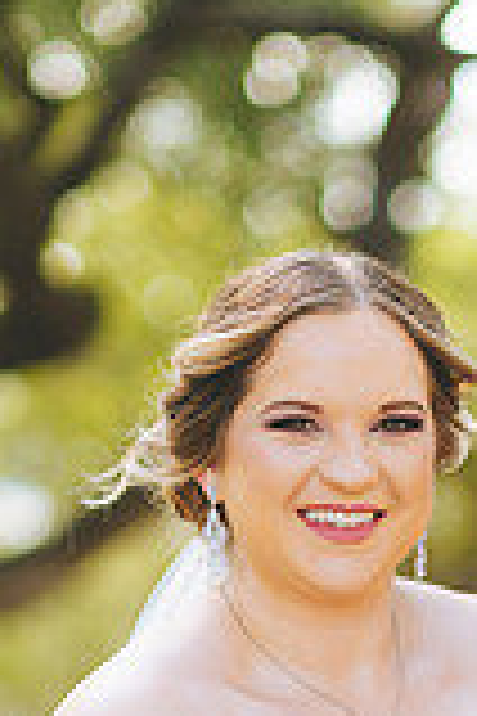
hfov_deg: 5.7
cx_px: 565
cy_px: 932
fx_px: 4770
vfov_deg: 8.5
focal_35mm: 240
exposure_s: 1/400
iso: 160
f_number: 2
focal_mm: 85
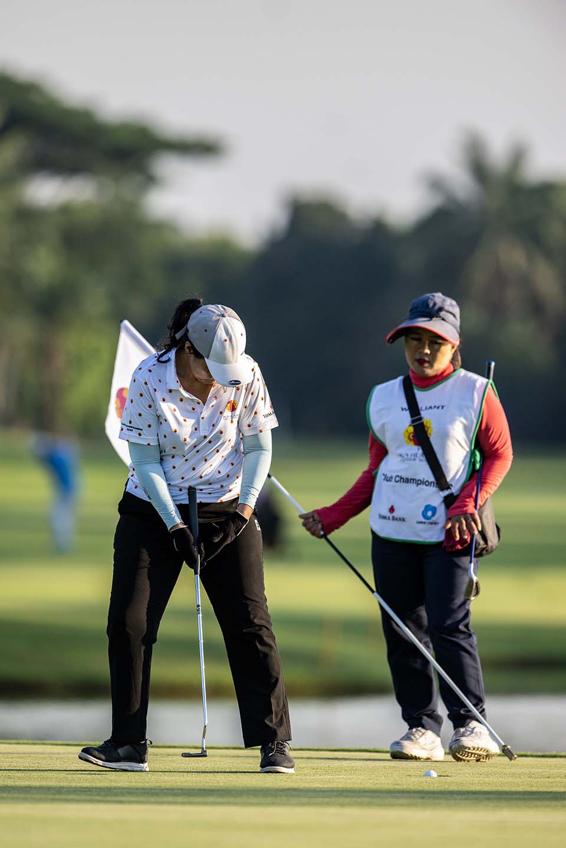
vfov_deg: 5.2
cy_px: 424
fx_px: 9433
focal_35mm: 400
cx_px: 283
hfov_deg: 3.4
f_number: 4
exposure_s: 1/2000
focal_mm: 400
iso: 720
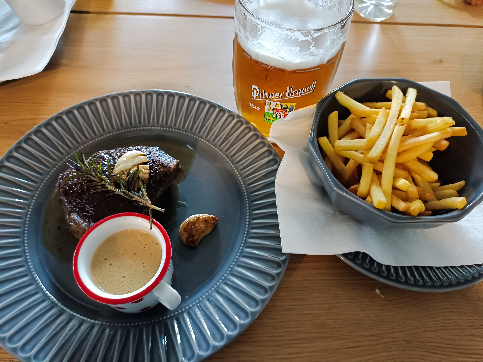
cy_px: 181
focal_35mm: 25
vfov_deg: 54.9
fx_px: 349
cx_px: 242
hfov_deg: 69.4
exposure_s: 1/50
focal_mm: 4.74
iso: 4760
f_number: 1.79
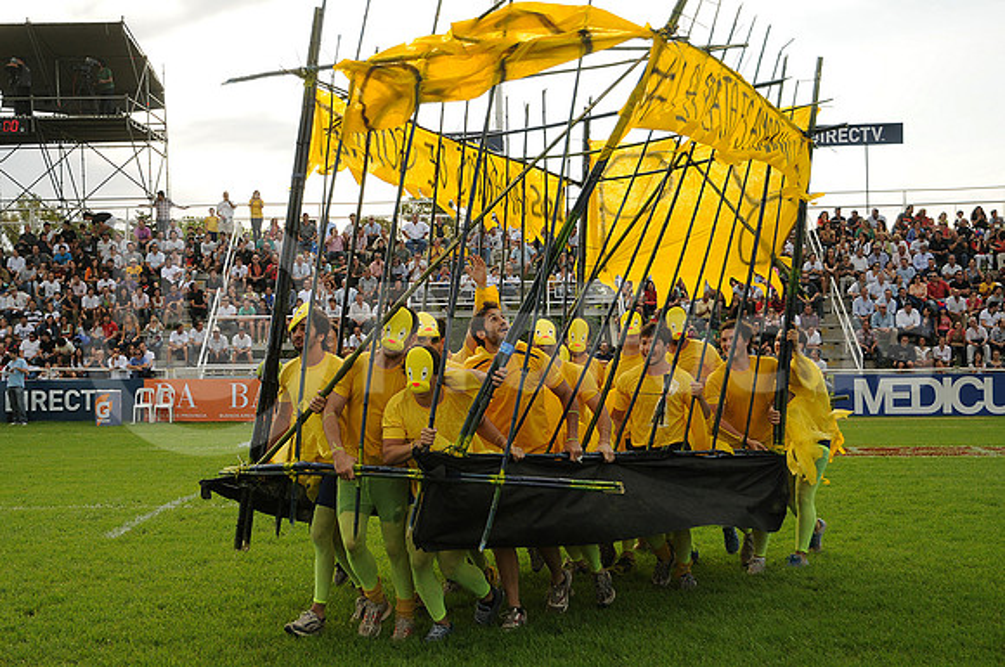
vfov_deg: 29.8
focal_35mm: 45
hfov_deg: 43.7
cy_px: 334
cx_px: 502
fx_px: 1254
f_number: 5
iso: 250
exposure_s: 1/500
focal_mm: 30
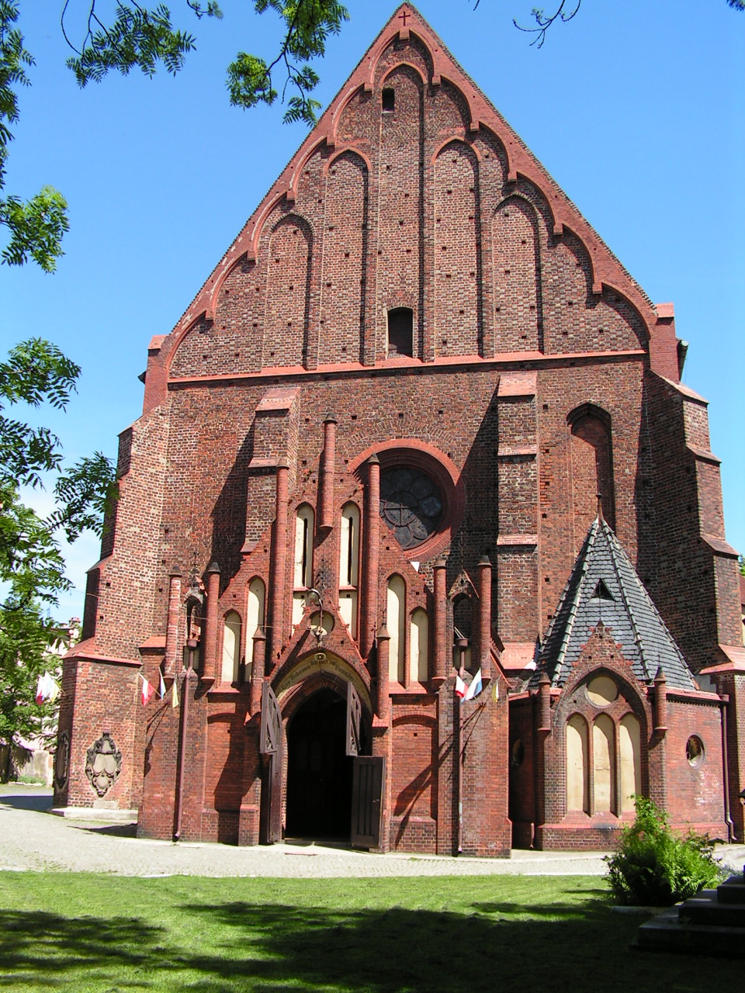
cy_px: 496
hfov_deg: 39.7
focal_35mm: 36
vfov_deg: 51.4
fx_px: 1033
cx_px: 372
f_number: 4.8
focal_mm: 6
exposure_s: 1/250
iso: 64
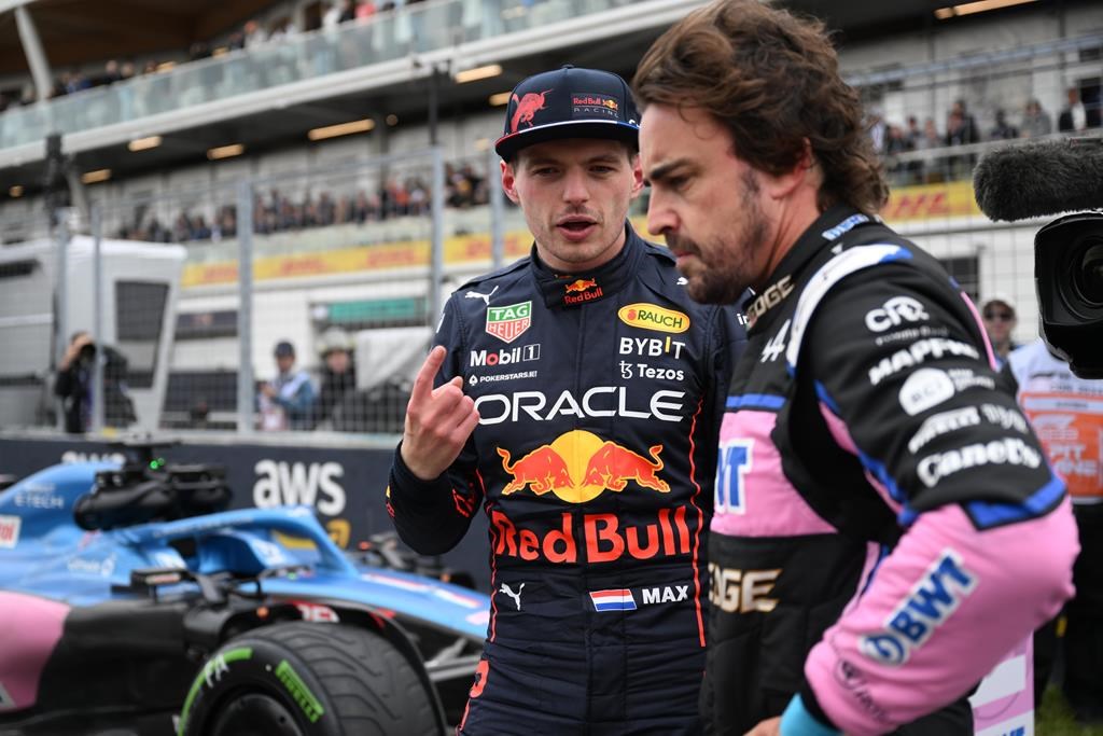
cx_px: 552
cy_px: 368
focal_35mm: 45
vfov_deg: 29.9
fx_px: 1379
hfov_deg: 43.6
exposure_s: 1/800
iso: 200
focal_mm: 45
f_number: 2.8
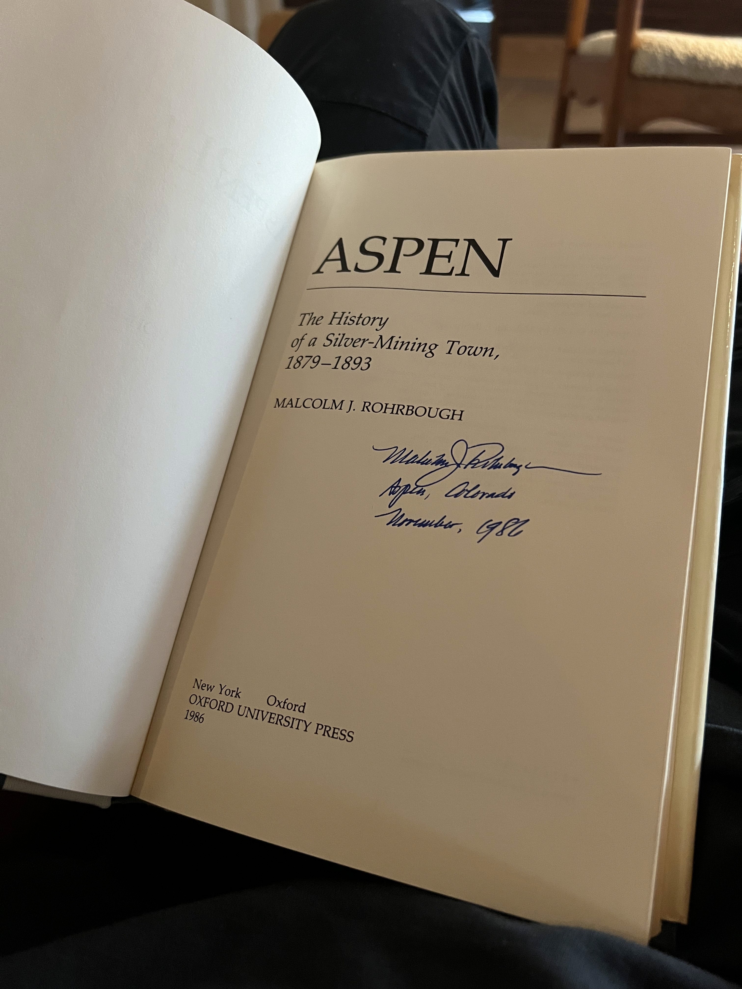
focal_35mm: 26
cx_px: 371
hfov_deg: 53.1
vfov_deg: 67.3
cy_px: 494
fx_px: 743
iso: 500
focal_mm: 5.7
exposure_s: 1/40
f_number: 1.5
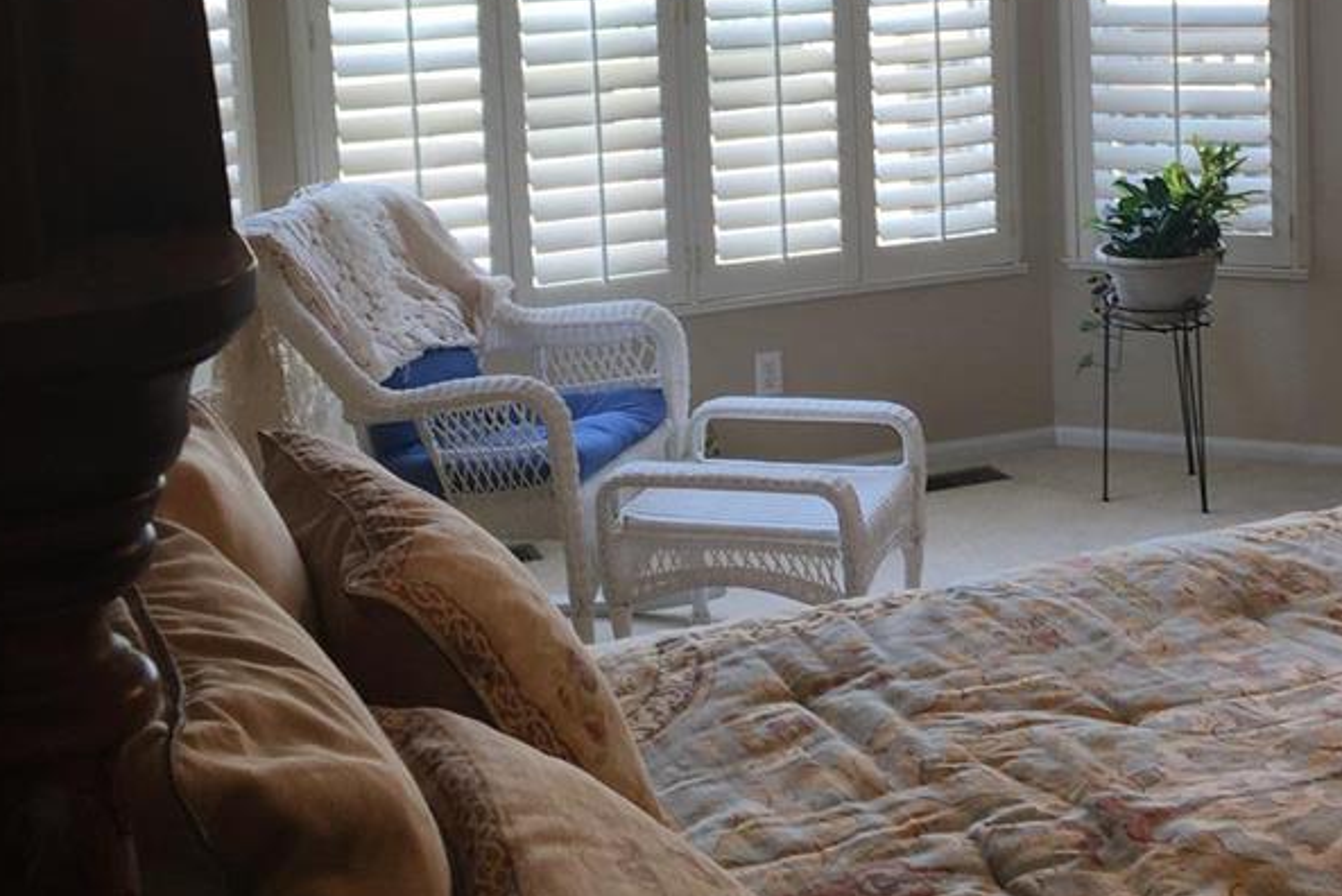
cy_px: 57
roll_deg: +0.7
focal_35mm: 61
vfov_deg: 21.7
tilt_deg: -5.7
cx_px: 914
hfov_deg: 32.5
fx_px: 2275
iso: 25
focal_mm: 4.15
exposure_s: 1/40
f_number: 2.2
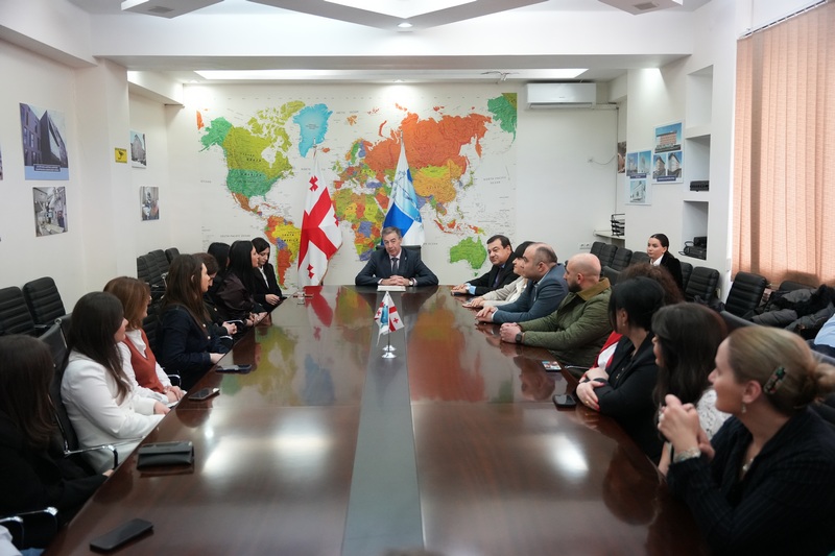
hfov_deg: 58.9
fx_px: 740
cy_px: 278
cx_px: 418
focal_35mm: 32
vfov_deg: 41.2
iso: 6400
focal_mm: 31.9
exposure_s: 1/320
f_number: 2.8
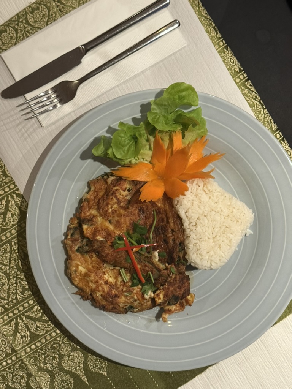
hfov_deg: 30.3
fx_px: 540
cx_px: 146
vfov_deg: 39.7
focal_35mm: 48
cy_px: 194
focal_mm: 6.76
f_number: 1.78
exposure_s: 1/50
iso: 250
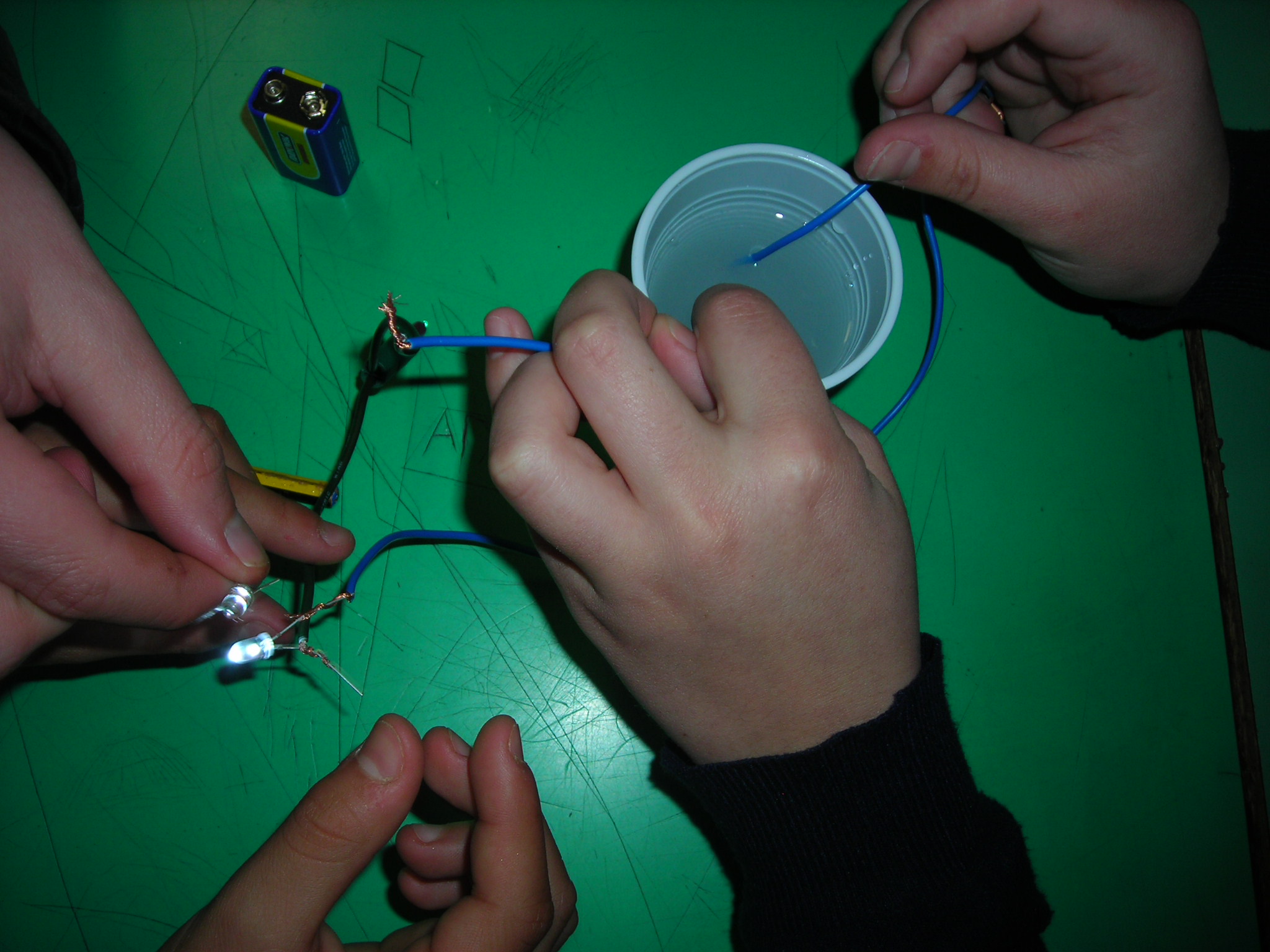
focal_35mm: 38
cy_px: 476
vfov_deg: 37.7
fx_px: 1394
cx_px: 635
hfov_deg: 49.0
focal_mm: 6.3
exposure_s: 1/60.1
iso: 50
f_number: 3.2
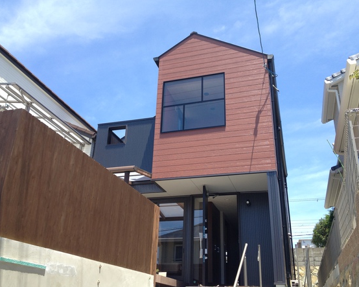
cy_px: 145
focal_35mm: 37
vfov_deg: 40.1
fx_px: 393
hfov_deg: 49.1
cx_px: 181
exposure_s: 1/665
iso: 64
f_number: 2.4
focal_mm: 4.28
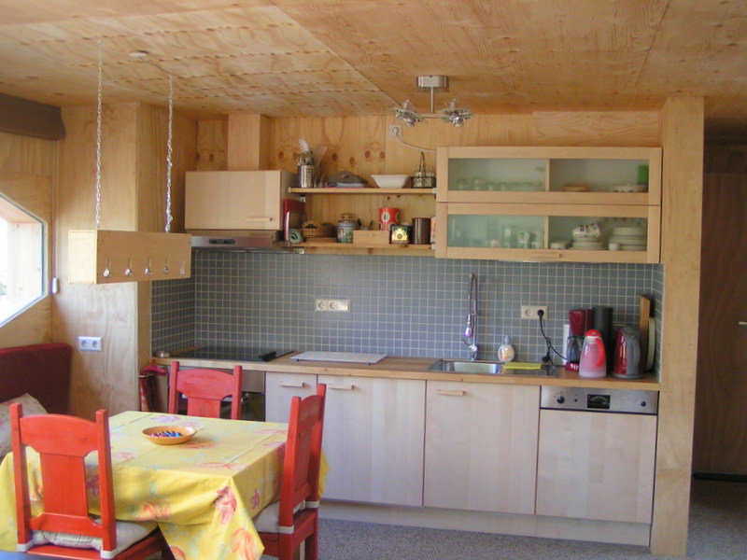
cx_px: 374
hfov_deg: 49.0
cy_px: 280
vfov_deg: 37.7
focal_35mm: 38
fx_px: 820
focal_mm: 5.8
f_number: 2.8
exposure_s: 1/40
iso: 100
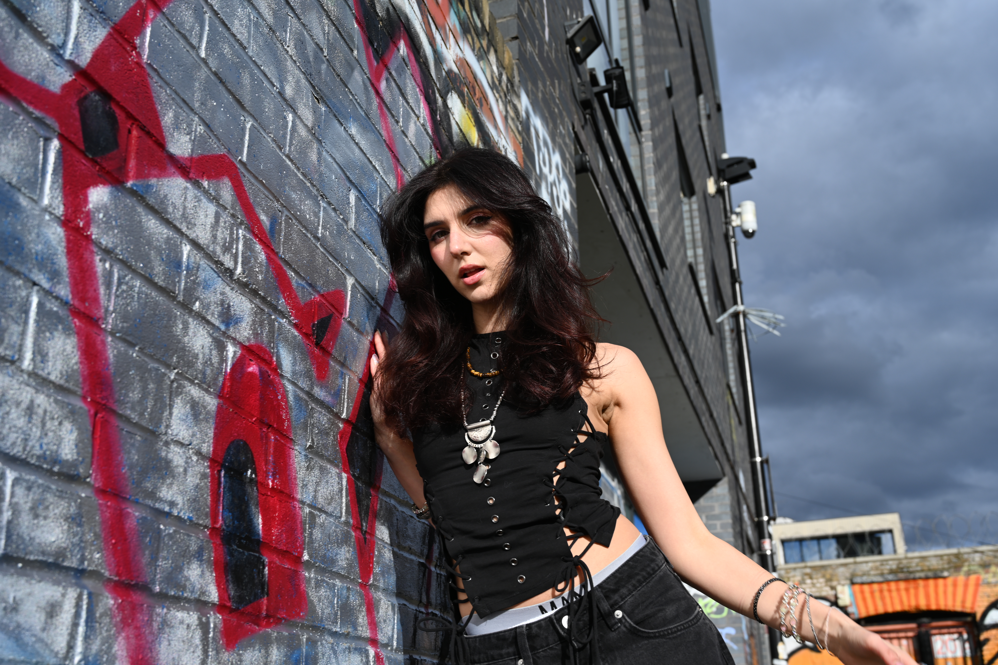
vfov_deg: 35.1
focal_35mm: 38
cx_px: 499
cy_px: 332
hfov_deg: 50.7
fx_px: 1053
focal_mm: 38
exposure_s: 1/500
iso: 100
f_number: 6.3
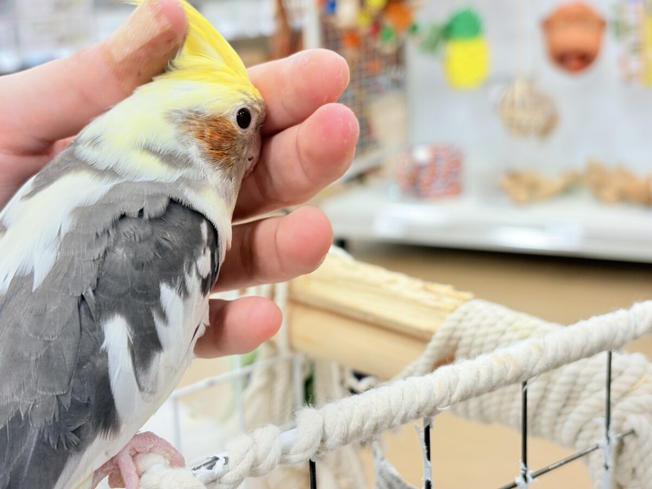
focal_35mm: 52
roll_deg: +4.7
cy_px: 244
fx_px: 979
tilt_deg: -13.2
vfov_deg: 28.0
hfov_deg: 36.8
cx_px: 326
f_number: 1.6
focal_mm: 5.96
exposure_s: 1/50
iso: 50
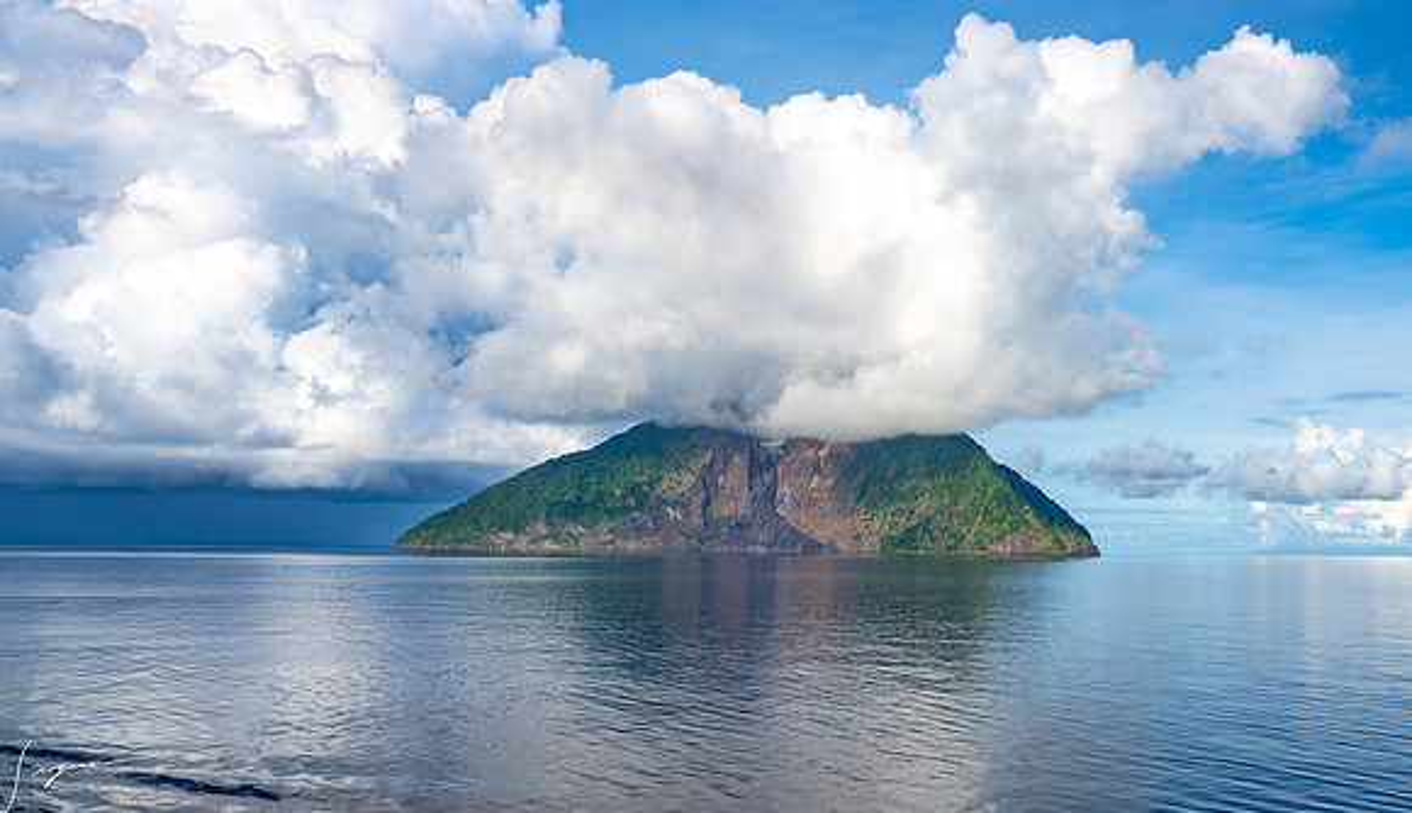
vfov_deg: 34.8
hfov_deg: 56.5
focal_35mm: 34
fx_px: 1295
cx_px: 887
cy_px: 460
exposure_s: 1/250
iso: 140
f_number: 8
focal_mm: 24.5
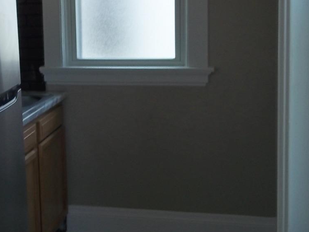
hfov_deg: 26.5
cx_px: 63
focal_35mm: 72
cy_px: 67
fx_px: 643
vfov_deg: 20.3
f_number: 3.1
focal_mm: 6.5
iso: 80
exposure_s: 1/50
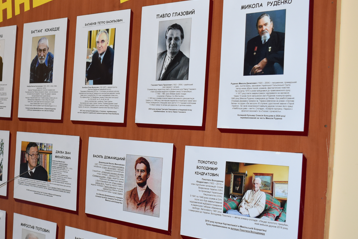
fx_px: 626
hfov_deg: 30.7
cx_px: 46
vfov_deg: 21.6
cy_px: 128
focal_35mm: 63
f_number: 4.5
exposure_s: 1/80
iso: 800
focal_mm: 23
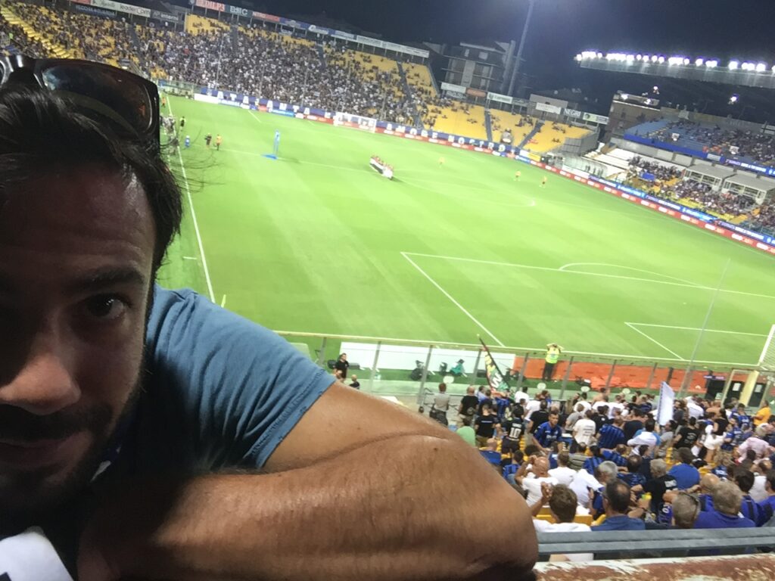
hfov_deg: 58.4
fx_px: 694
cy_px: 290
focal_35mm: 31
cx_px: 388
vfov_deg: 45.4
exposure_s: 1/33
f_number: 2.2
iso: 64
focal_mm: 2.65
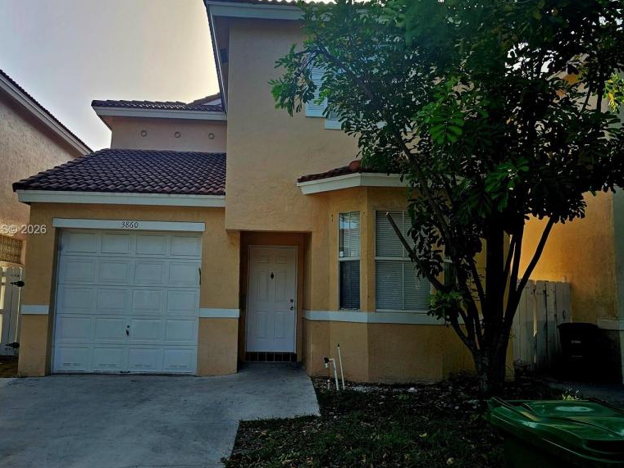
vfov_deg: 48.2
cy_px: 230
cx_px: 287
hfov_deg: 61.6
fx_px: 523
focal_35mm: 29
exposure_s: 1/500
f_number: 1.7
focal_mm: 6.3
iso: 10
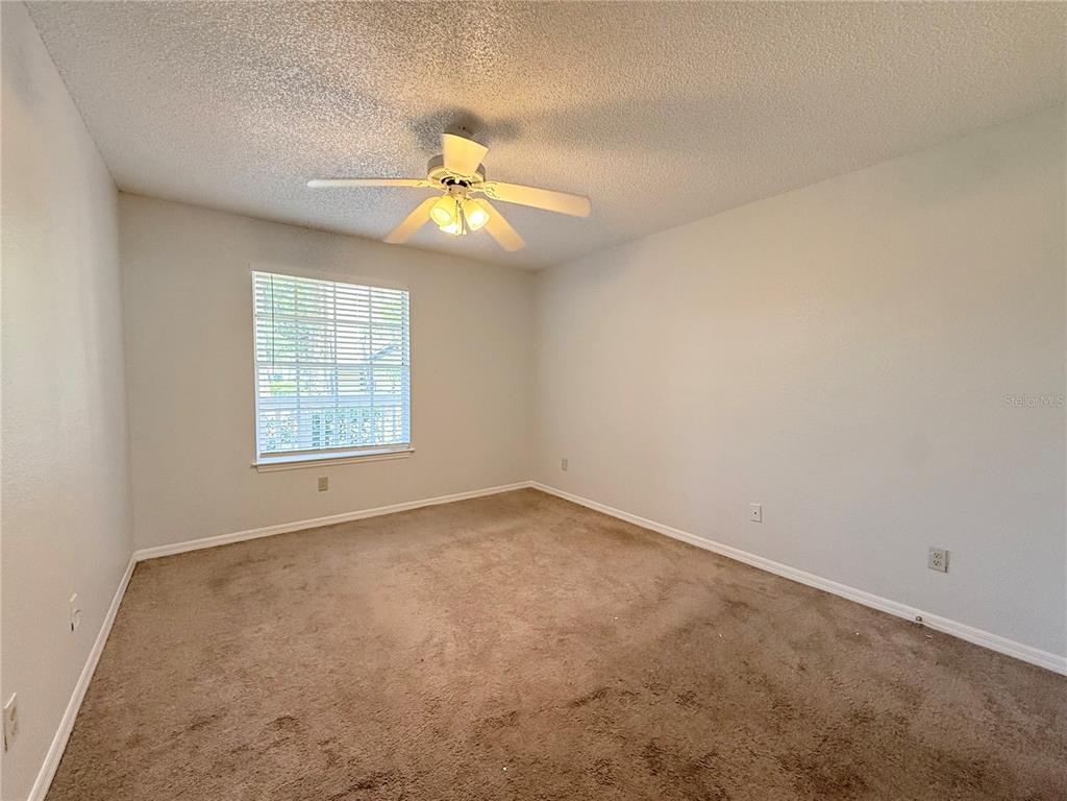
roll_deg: -0.6
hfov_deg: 102.1
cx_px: 534
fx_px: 432
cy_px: 400
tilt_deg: -3.7
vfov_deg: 85.7
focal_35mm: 14
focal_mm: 2.22
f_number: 2.2
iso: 200
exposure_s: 1/120
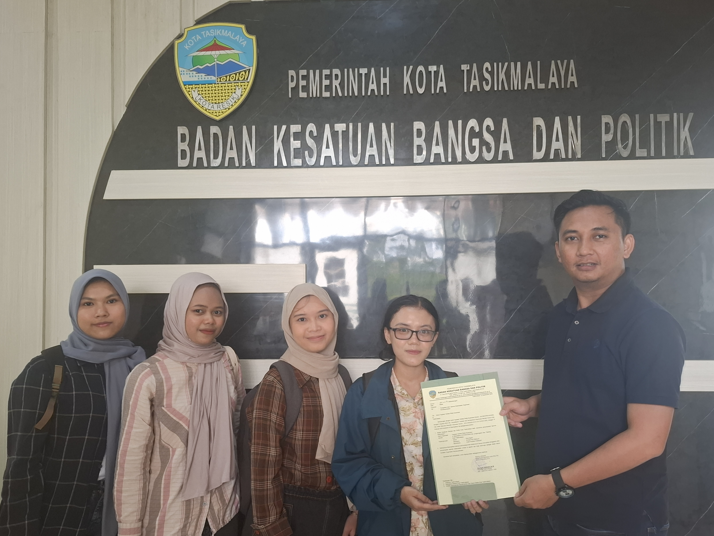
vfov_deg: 48.1
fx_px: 598
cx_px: 347
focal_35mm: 29
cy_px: 297
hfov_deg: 61.6
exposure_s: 1/33
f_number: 1.8
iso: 400
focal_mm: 5.54
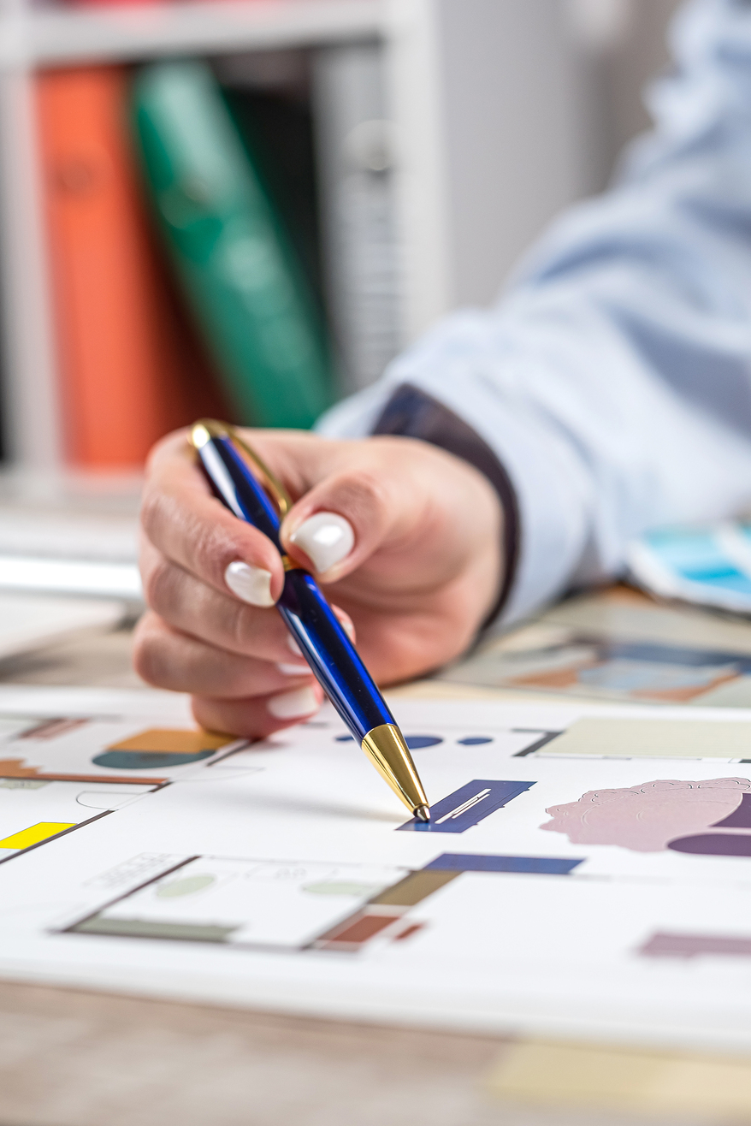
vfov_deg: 26.6
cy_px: 559
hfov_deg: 17.9
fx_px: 2377
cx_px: 464
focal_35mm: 76
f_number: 3.2
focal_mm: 50
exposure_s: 1/125
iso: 320
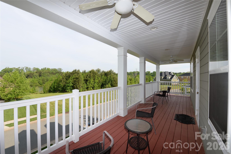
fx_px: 90
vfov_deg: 81.2
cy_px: 77
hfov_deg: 104.3
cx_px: 116
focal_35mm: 14
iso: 100
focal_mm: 14
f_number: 8
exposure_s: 1/200
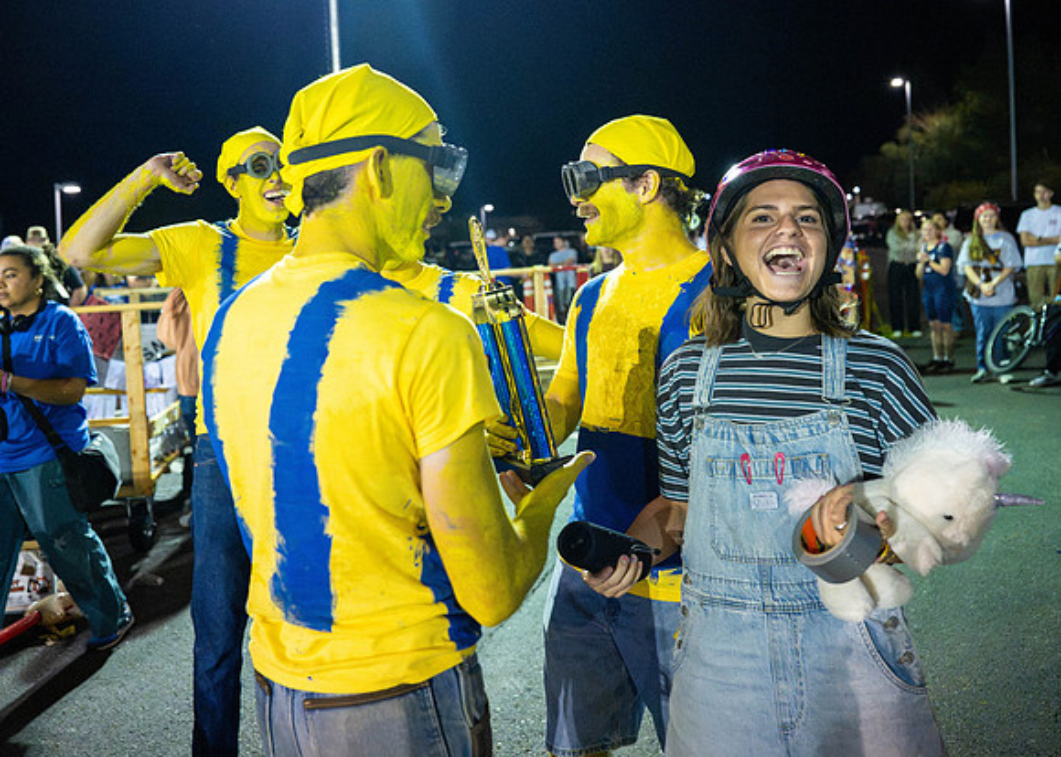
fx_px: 1070
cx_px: 476
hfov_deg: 52.7
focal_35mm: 36
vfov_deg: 38.8
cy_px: 291
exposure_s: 1/800
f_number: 2.8
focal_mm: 27.5
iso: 6400
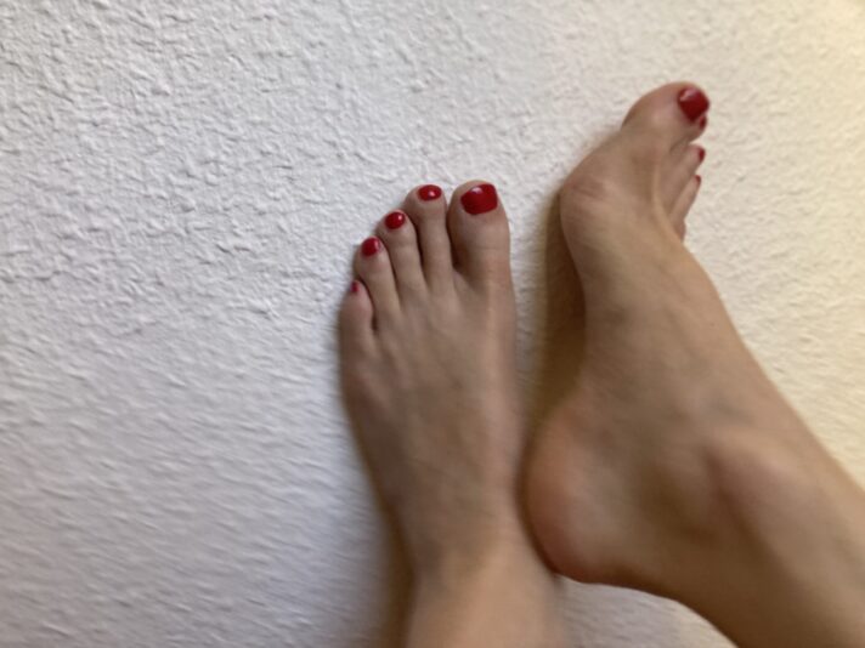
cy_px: 324
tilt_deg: -15.7
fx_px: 700
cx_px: 432
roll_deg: +0.8
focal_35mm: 28
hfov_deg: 63.4
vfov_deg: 49.7
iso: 50
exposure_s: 1/121
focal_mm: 3.99
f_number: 1.8
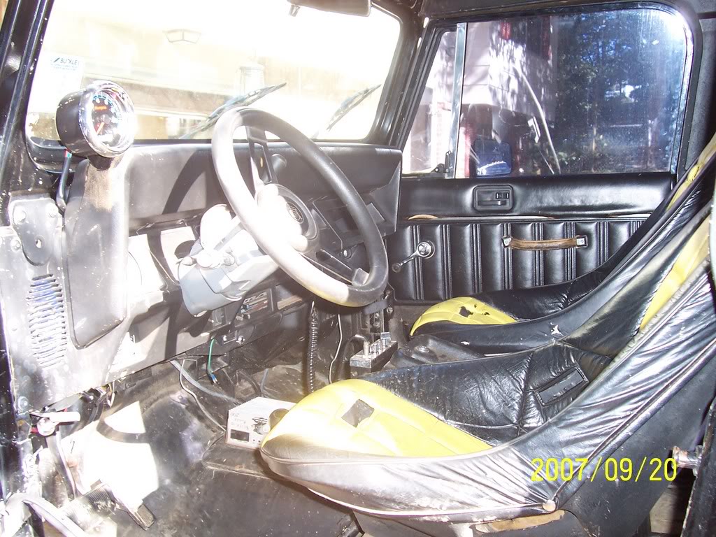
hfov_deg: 50.1
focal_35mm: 37
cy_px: 268
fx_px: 765
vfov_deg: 38.7
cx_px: 358
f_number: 2.8
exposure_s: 1/60
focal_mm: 5.6
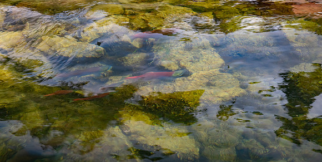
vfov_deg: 17.0
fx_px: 540
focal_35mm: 65
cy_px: 96
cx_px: 161
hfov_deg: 33.2
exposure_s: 1/50
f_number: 5
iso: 400
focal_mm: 29
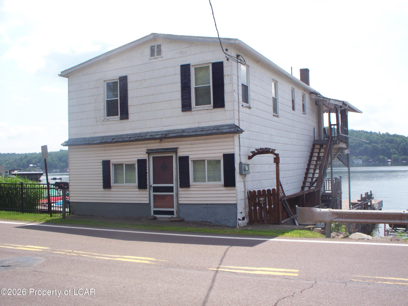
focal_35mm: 35
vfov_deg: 40.7
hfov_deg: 52.6
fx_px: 413
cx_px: 204
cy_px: 153
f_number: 4.8
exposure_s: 1/500
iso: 100
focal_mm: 7.54
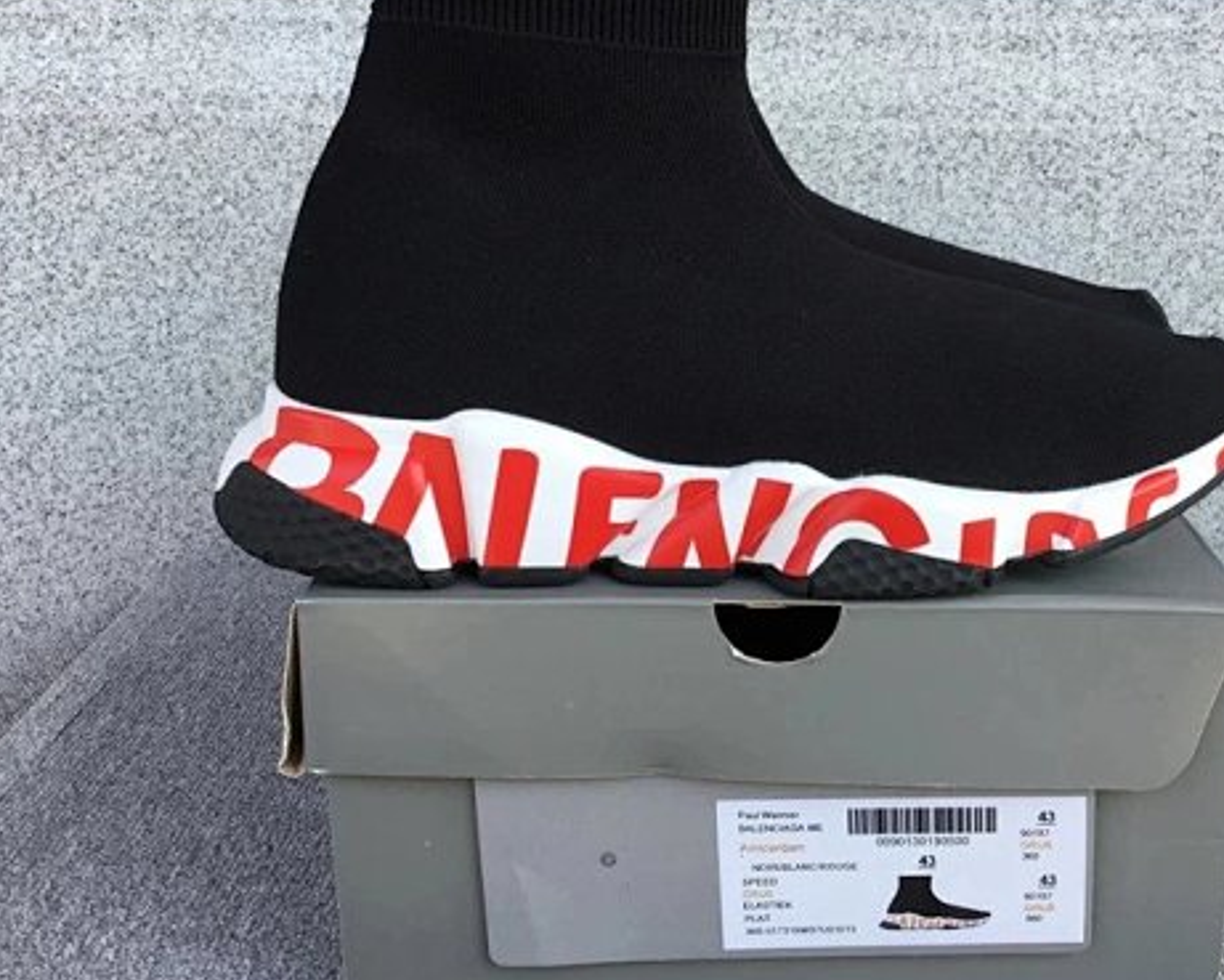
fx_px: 1522
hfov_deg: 43.6
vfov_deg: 35.6
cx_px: 743
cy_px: 436
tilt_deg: -16.4
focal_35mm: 42
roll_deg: -0.5
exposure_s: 1/175
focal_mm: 3.3
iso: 25
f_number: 2.4
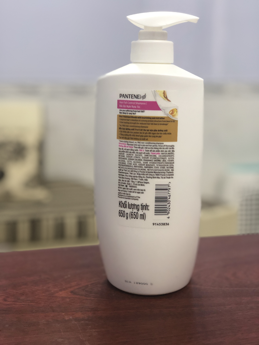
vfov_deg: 36.8
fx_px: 519
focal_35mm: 52
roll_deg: -0.4
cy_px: 172
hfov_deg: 28.0
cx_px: 130
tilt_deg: -10.0
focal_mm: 6
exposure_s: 1/25
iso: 125
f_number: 2.4
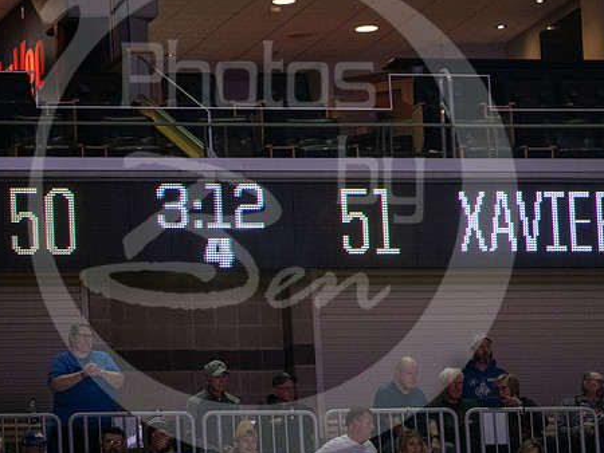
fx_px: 5761
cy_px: 228
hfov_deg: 6.0
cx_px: 380
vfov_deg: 4.5
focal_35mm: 330
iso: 2500
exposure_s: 1/800
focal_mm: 200
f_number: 2.8
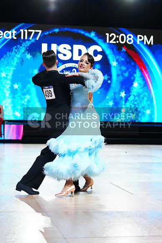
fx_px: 560
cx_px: 81
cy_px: 122
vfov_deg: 24.5
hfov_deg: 16.5
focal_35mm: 83
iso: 2500
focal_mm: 83
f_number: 4
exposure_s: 1/320
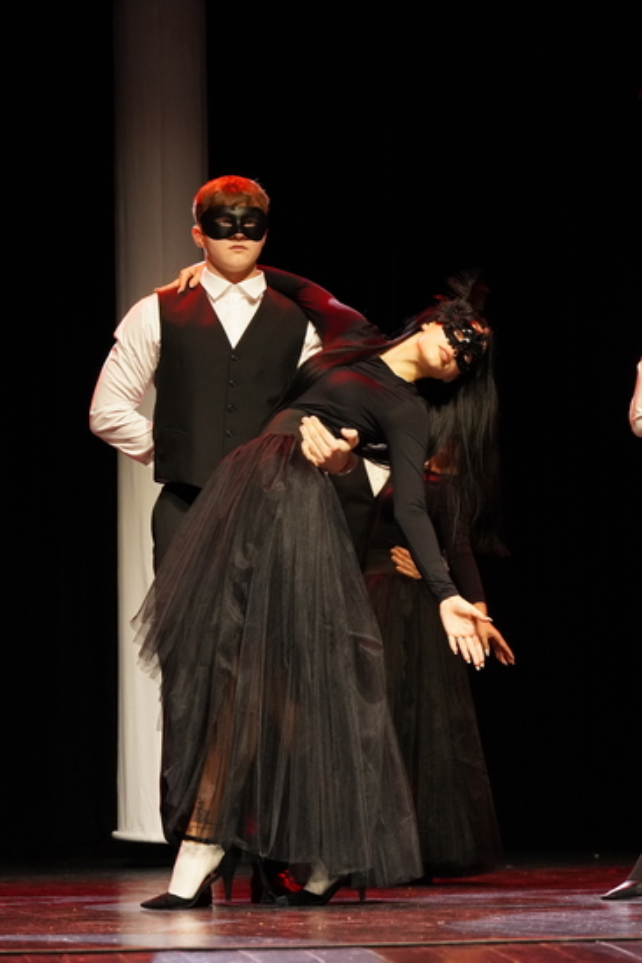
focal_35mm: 104
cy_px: 482
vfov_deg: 19.7
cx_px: 321
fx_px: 2768
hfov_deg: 13.2
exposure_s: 1/125
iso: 3200
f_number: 6.3
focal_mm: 69
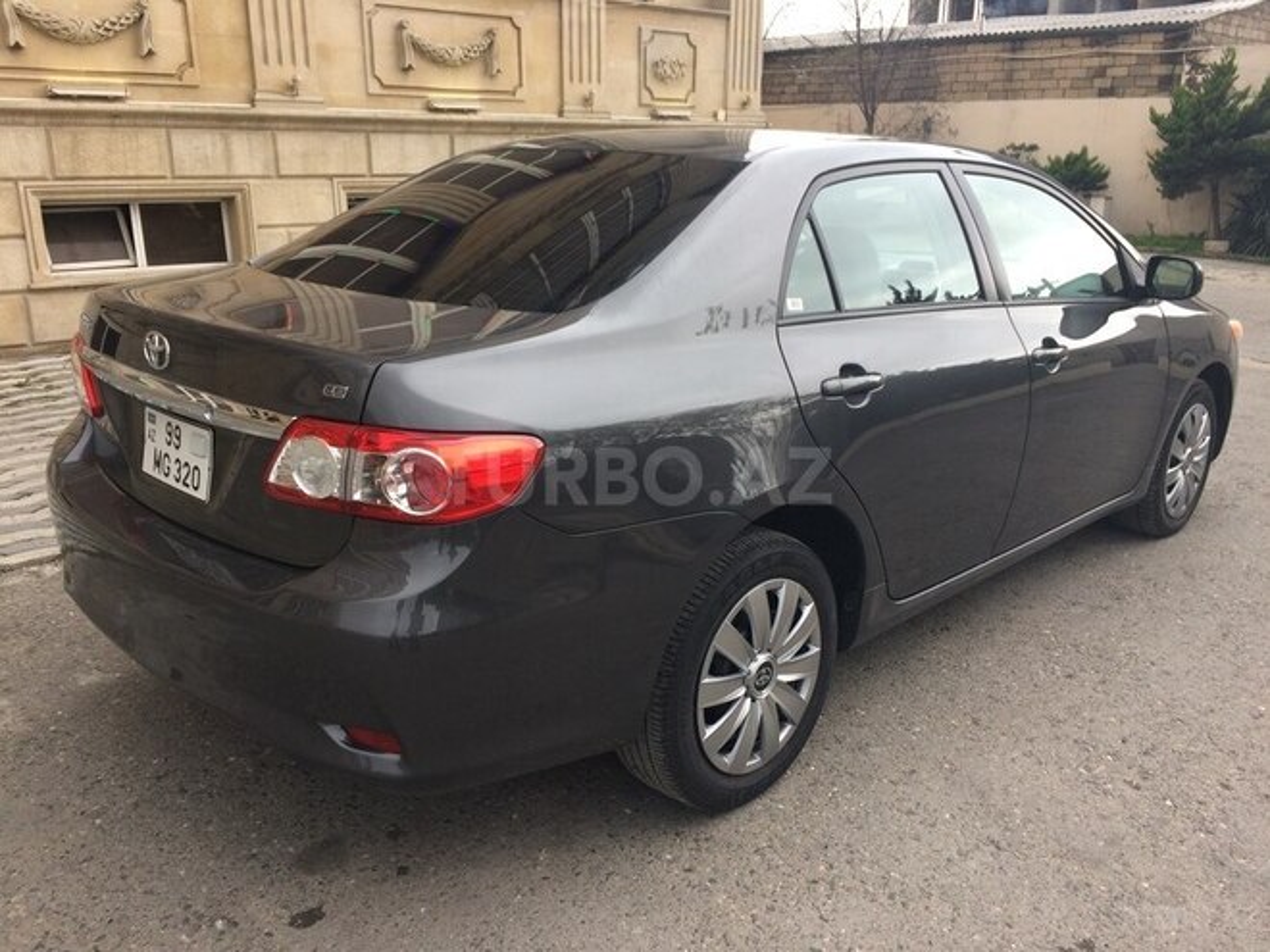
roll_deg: -1.2
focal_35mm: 29
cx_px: 635
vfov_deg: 48.2
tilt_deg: -18.4
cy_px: 476
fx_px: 1064
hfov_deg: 61.7
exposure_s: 1/100
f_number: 2.2
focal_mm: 4.15
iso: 40
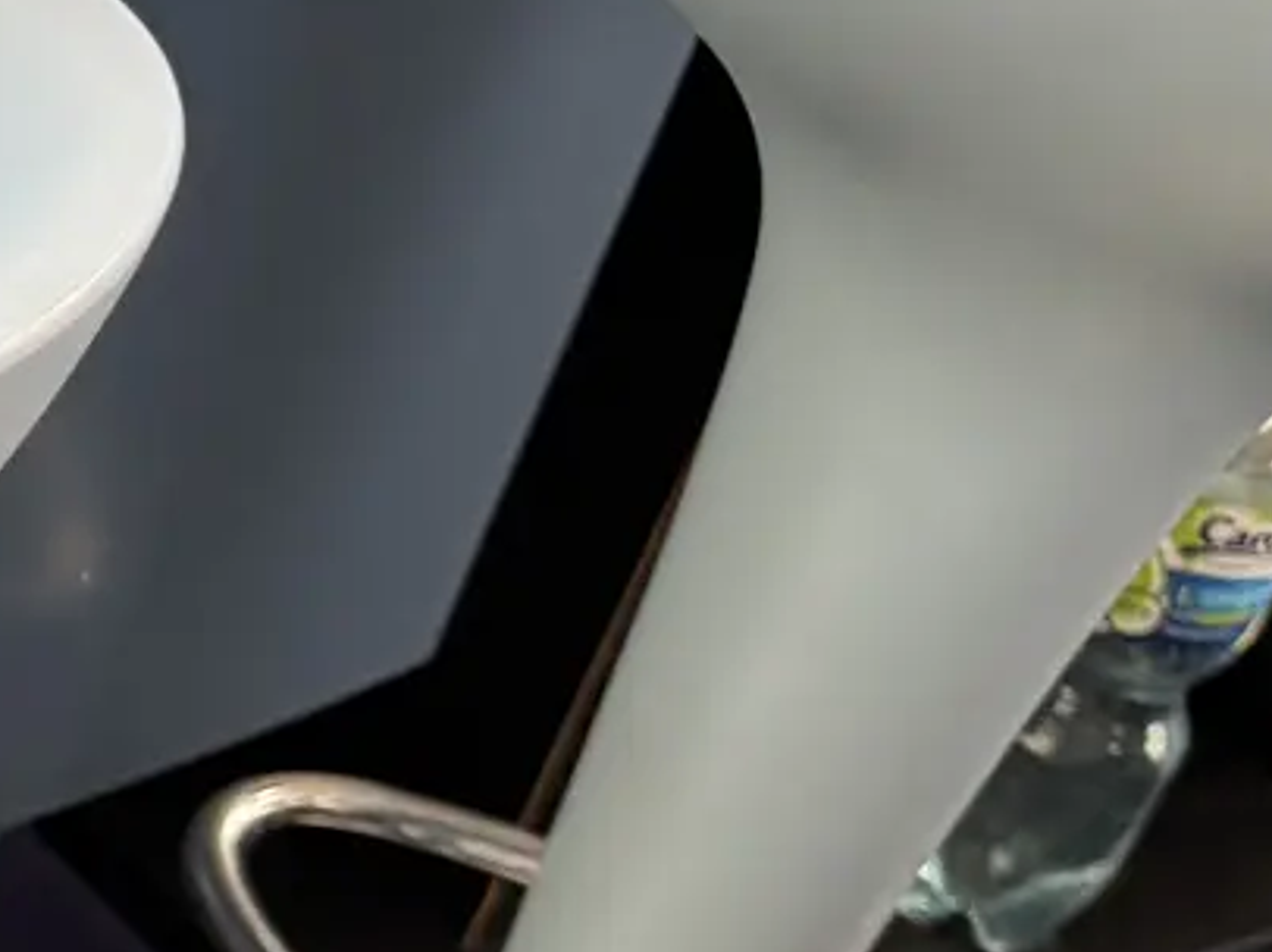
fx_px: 4517
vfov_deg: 11.7
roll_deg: -5.2
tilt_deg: -44.2
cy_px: 1209
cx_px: -1375
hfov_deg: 13.4
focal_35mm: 123
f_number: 1.6
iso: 125
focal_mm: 5.96
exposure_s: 1/119
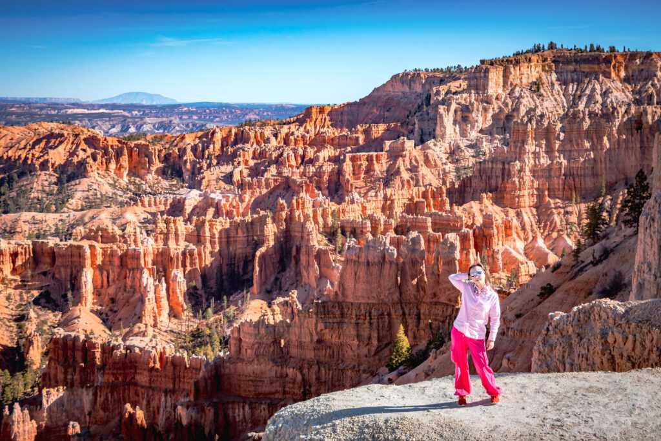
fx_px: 1047
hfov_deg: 35.0
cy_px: 220
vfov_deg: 23.8
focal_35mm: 57
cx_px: 330
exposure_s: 1/500
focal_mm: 38
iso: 160
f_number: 8
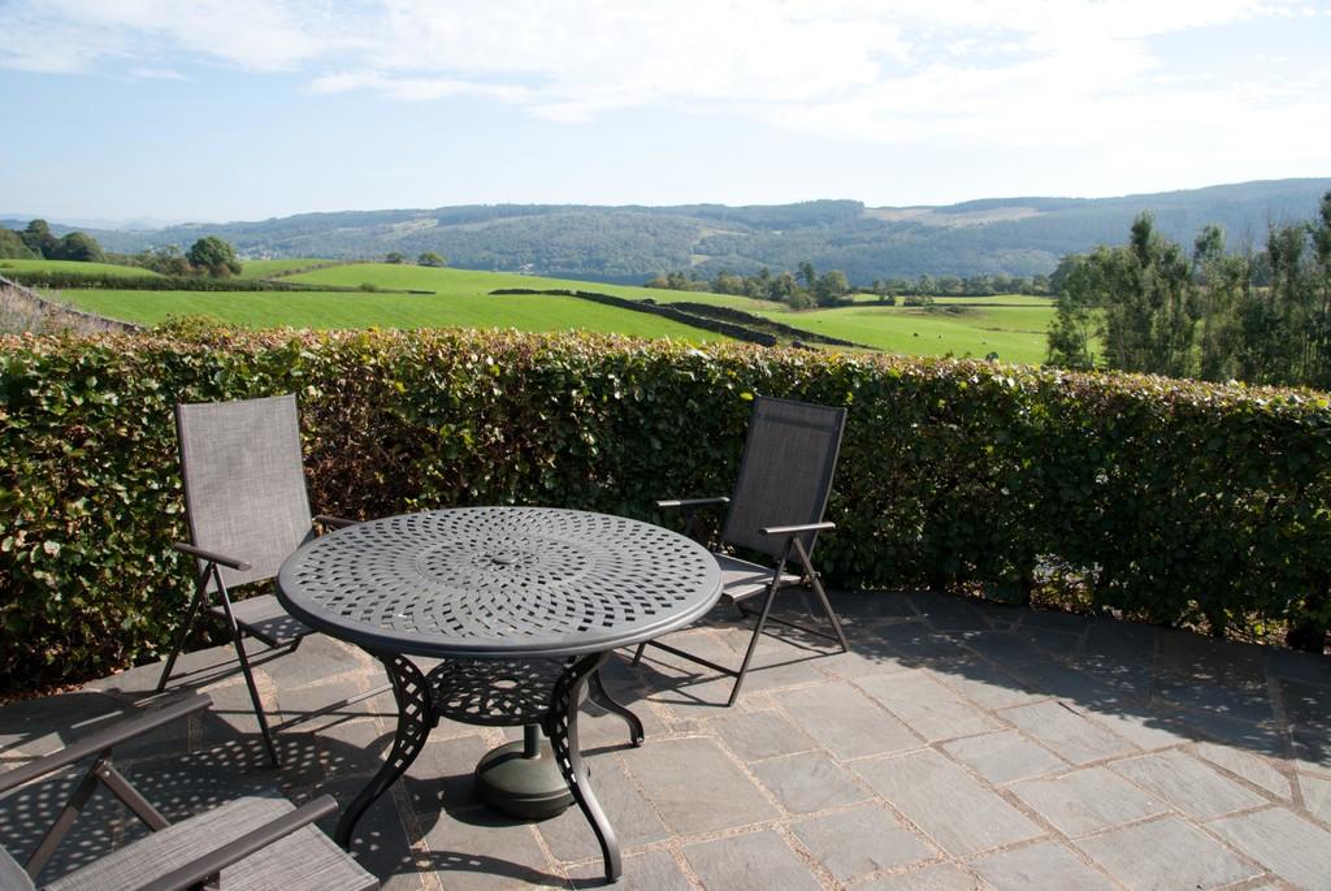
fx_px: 888
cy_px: 446
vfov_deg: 53.2
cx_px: 666
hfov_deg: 73.7
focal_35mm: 24
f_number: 9
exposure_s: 1/80
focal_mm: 16
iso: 100
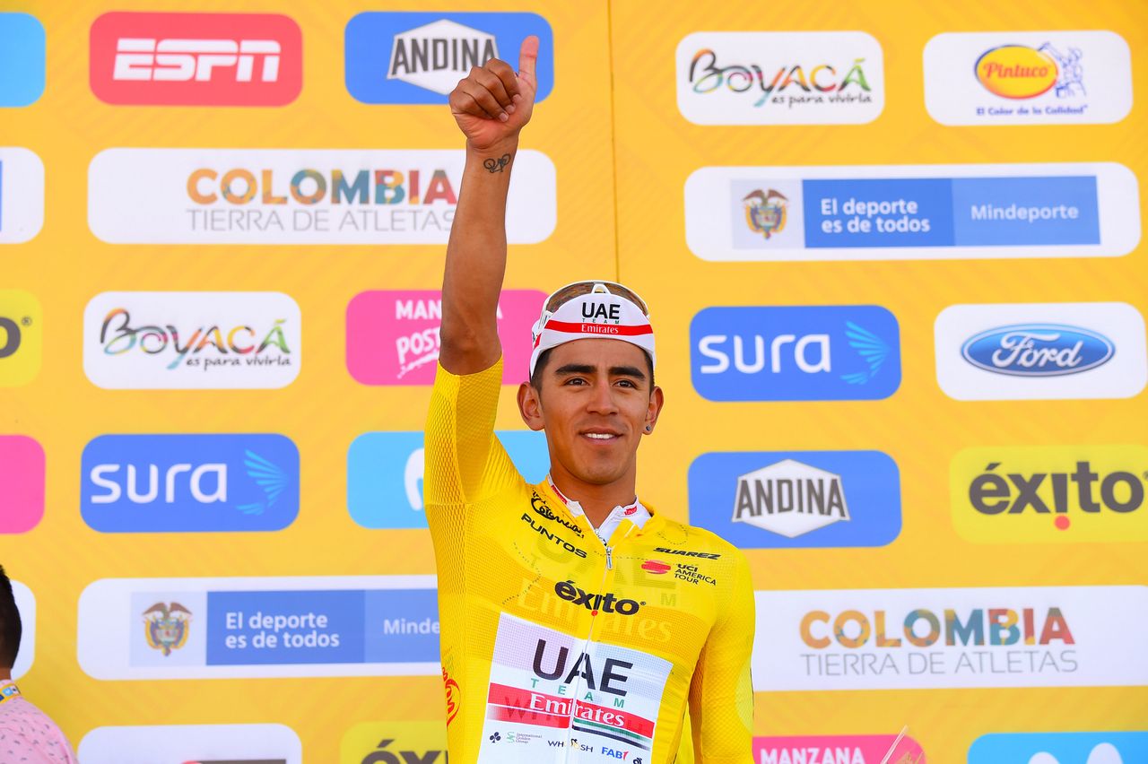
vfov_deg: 11.8
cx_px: 574
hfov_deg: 17.7
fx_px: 3697
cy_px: 382
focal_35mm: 116
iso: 1000
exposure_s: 1/640
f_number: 5.6
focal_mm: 116
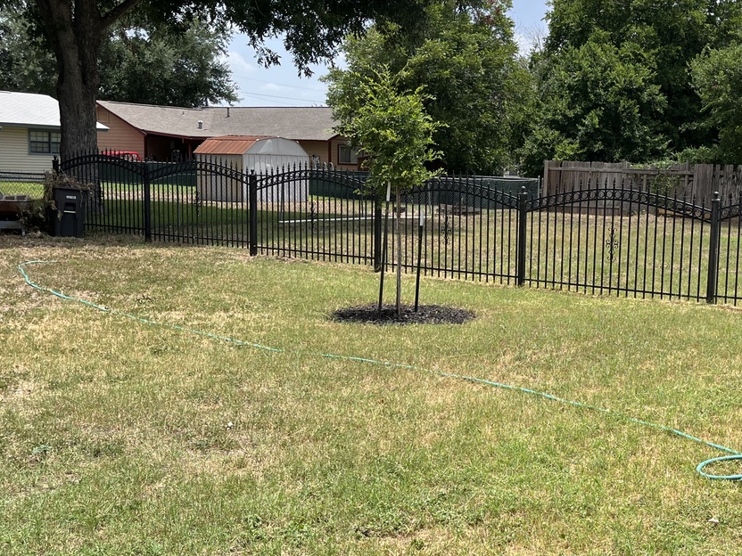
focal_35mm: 45
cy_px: 284
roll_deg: -1.8
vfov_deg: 32.2
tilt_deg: -7.0
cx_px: 507
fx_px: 965
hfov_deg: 41.4
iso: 50
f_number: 1.6
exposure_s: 1/2463
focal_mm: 5.1
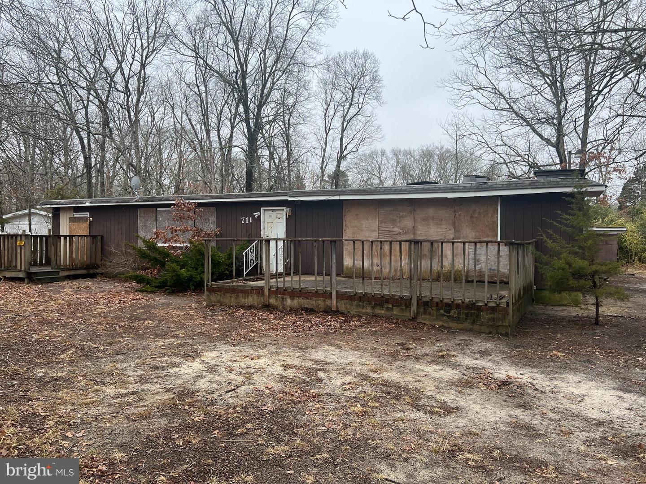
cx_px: 323
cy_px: 242
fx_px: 485
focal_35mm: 26
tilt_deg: -0.1
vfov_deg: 53.1
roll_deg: -0.6
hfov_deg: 67.3
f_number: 1.5
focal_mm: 5.7
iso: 50
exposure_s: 1/1196
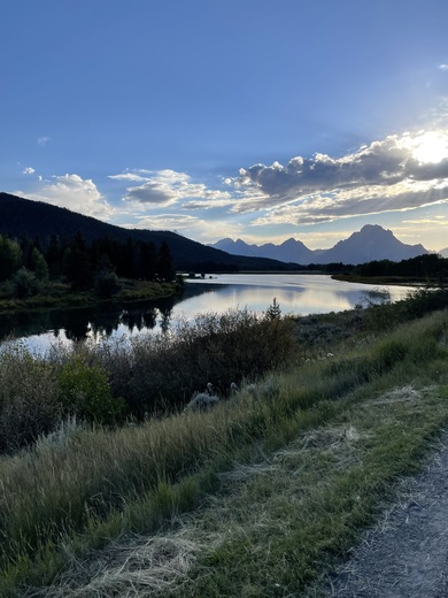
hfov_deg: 53.1
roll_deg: -0.3
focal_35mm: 26
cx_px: 224
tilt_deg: -3.6
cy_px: 299
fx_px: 449
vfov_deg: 67.3
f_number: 1.6
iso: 32
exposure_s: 1/3610
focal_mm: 4.2
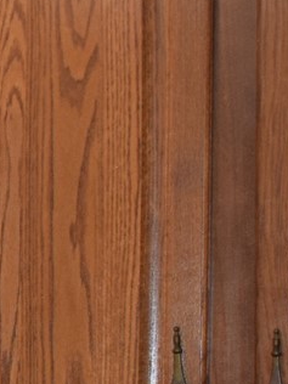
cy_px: 521
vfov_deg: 9.8
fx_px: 2196
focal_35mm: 198
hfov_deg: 7.0
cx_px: -428
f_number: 4
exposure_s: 1/60
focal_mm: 20
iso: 800
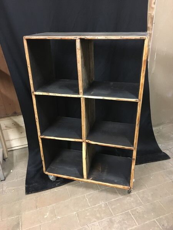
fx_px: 193
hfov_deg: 48.2
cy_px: 115
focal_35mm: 29
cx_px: 86
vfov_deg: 61.7
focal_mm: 4.15
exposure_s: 1/17
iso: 400
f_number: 2.2
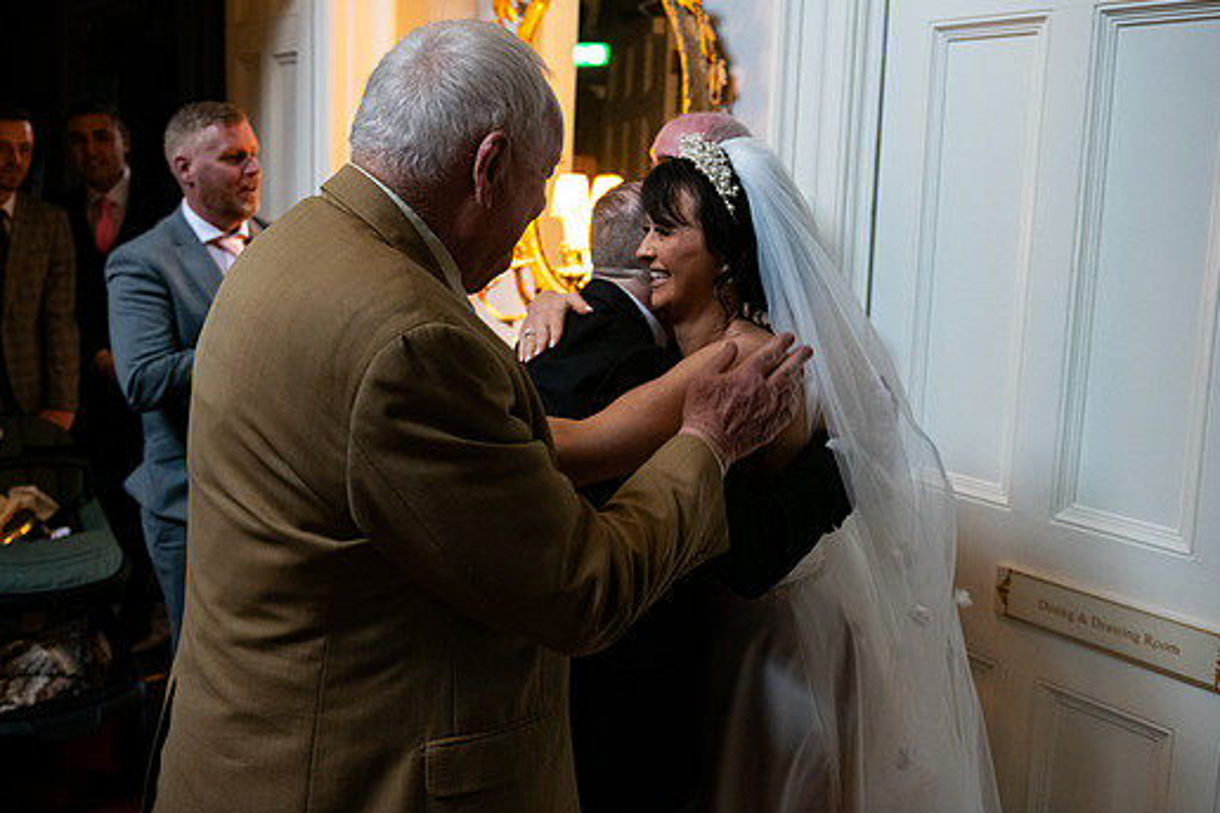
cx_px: 622
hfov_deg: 53.1
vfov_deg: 36.8
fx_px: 1220
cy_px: 360
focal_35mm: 36
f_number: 3.5
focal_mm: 32
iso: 1600
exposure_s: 1/160
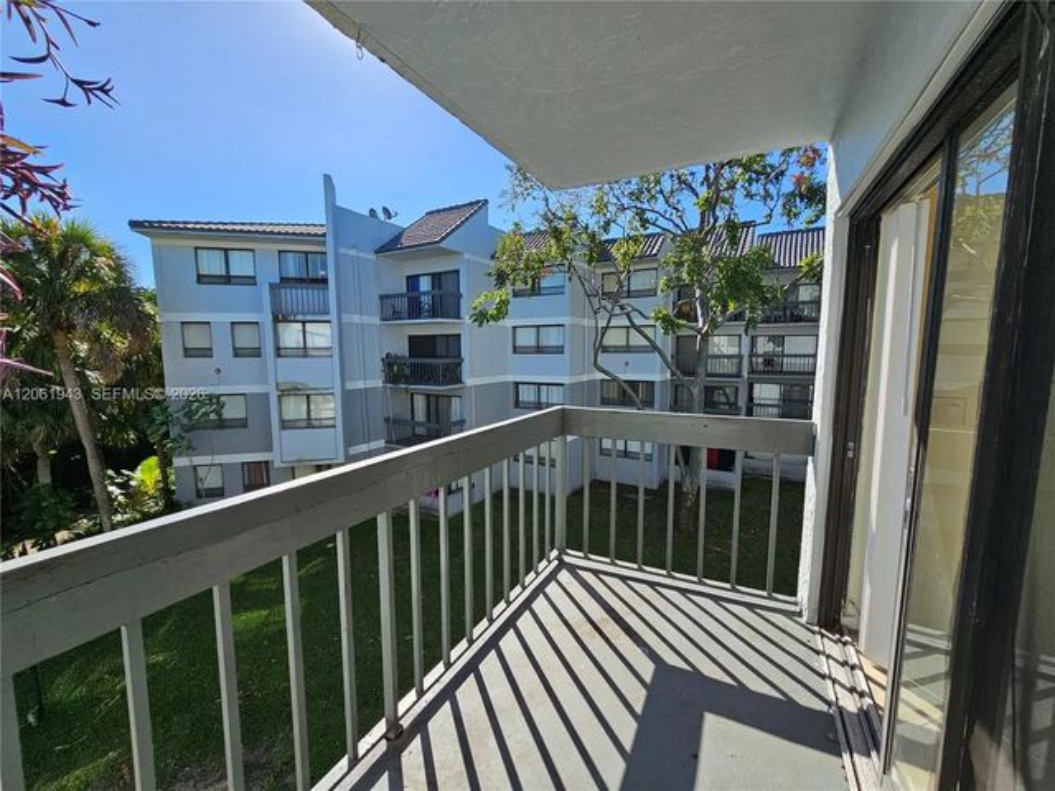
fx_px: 396
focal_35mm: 13
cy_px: 396
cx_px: 528
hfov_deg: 106.2
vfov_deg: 89.9
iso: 50
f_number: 2.2
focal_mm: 2.2
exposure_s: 1/1304
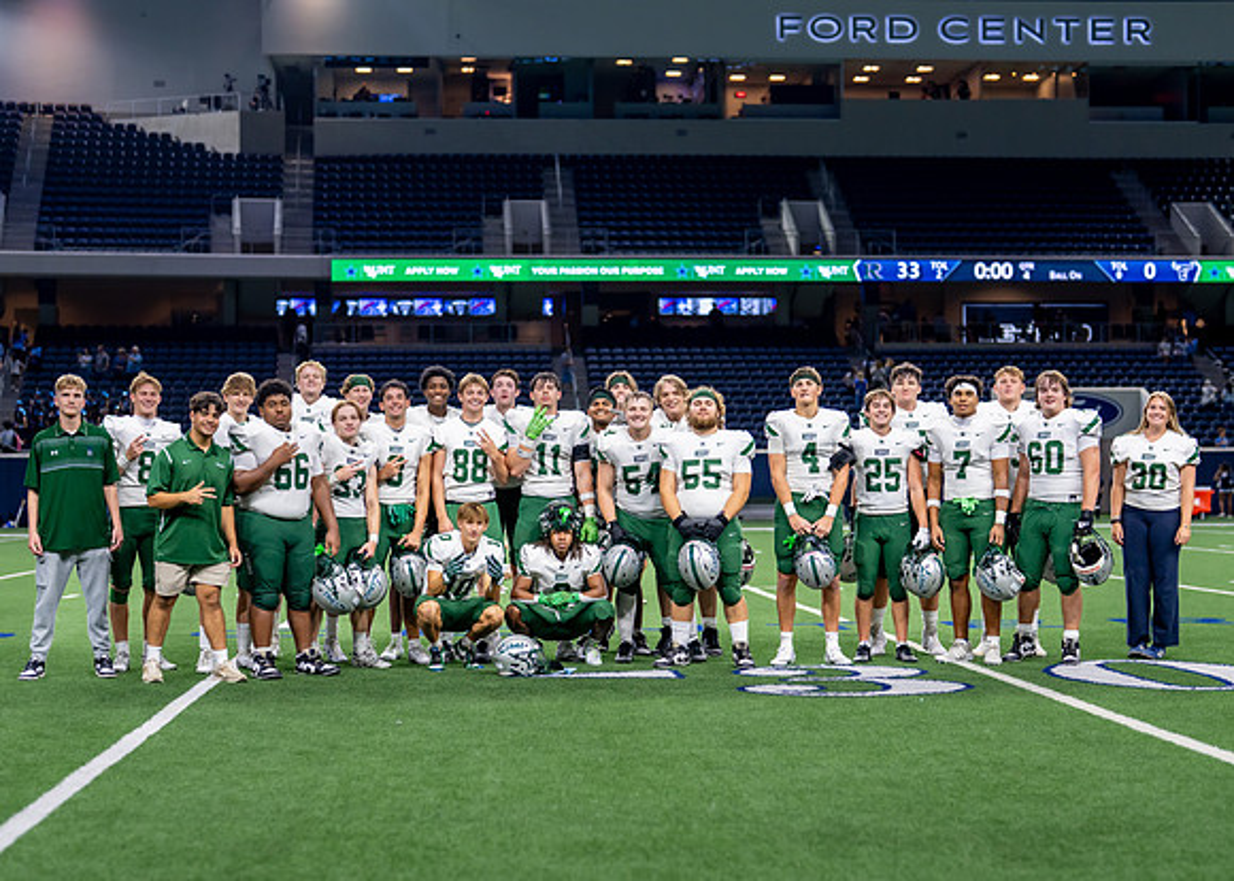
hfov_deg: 32.2
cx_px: 626
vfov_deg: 23.2
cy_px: 503
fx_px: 2140
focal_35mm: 61
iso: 640
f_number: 1.8
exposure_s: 1/640
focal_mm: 50
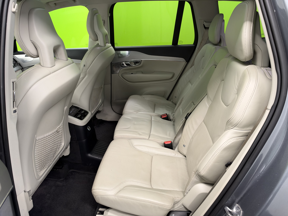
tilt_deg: -22.4
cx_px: 144
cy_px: 108
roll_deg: -0.3
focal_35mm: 24
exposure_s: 1/50
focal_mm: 6.93
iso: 200
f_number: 1.8
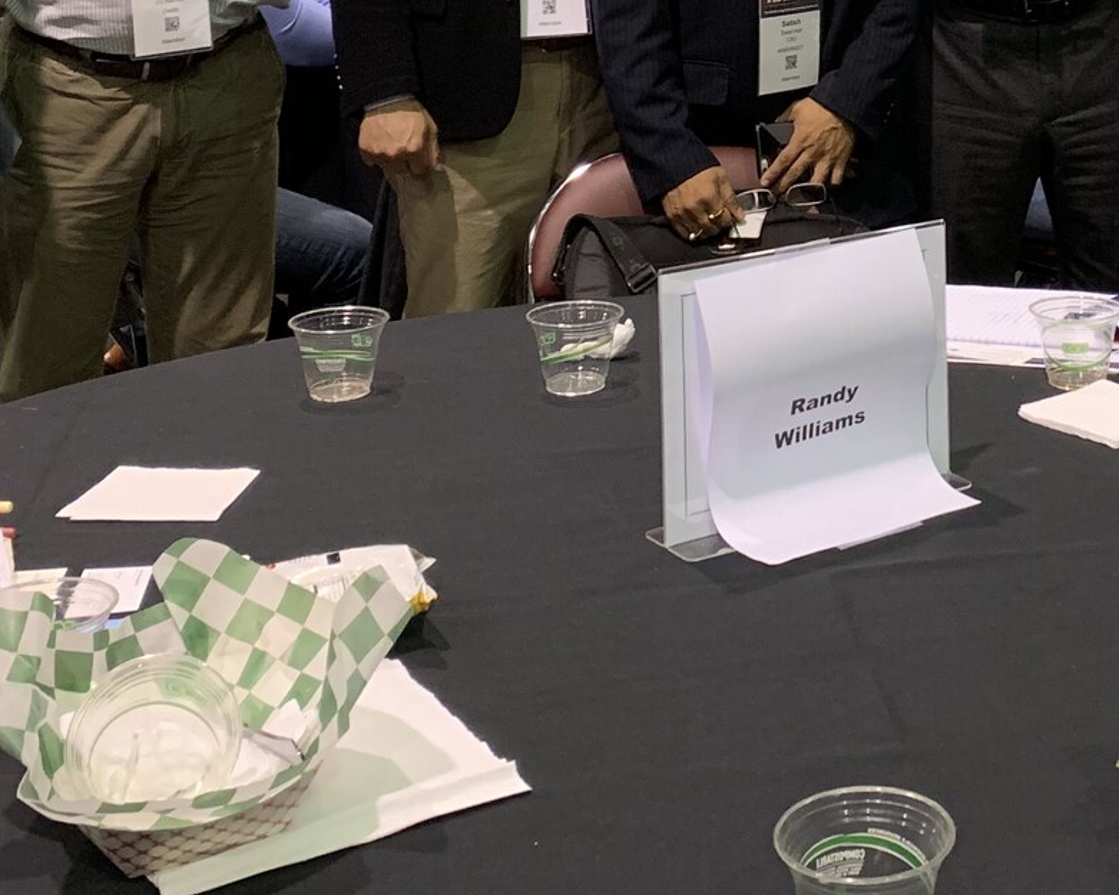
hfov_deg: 28.3
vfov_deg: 22.1
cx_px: 947
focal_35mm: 65
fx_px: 2153
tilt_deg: -3.7
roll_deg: +0.2
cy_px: -112
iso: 500
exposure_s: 1/30
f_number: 1.8
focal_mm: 4.25
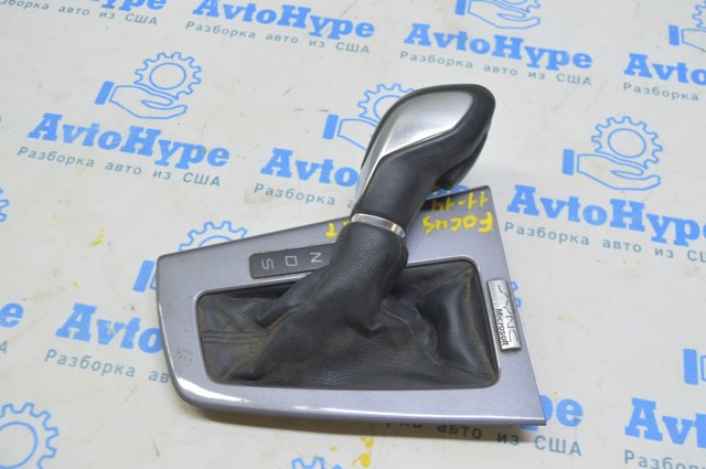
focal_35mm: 40
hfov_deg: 48.0
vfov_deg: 32.9
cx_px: 353
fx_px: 793
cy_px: 234
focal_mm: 27
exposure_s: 1/20
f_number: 5.6
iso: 400
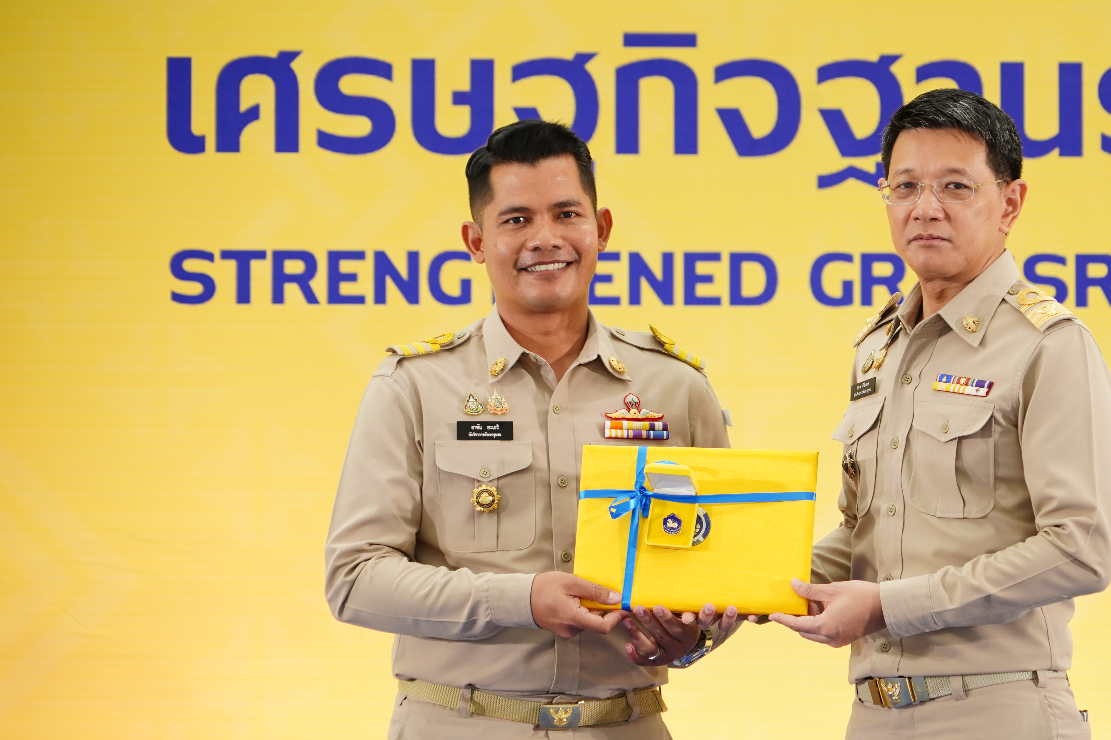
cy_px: 451
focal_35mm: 278
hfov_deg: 7.4
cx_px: 784
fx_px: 8578
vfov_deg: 4.9
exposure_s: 1/80
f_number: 6.3
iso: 1000
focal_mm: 194
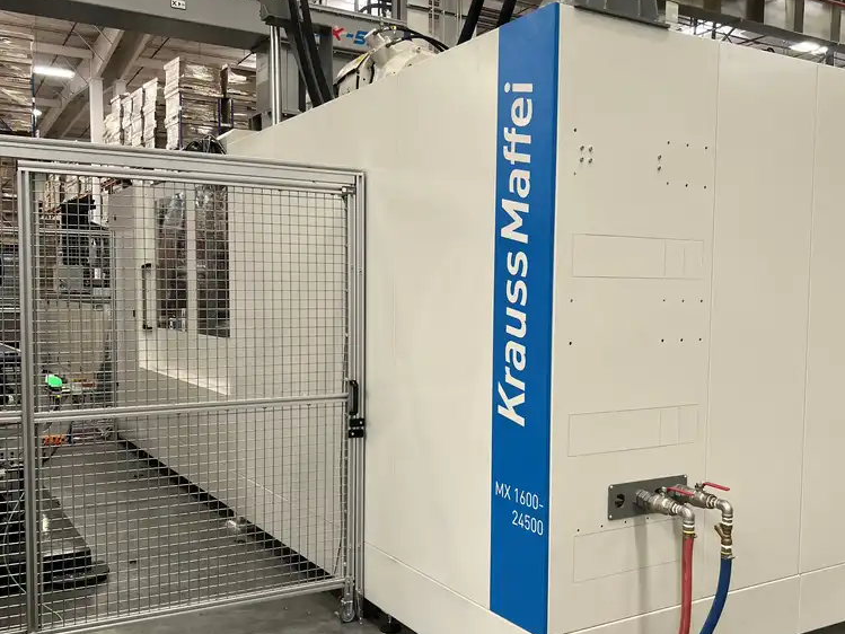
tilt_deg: -3.1
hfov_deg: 52.6
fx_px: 855
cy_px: 356
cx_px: 425
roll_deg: -0.6
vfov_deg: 40.6
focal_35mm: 35
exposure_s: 1/121
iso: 80
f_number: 1.5
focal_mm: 5.7
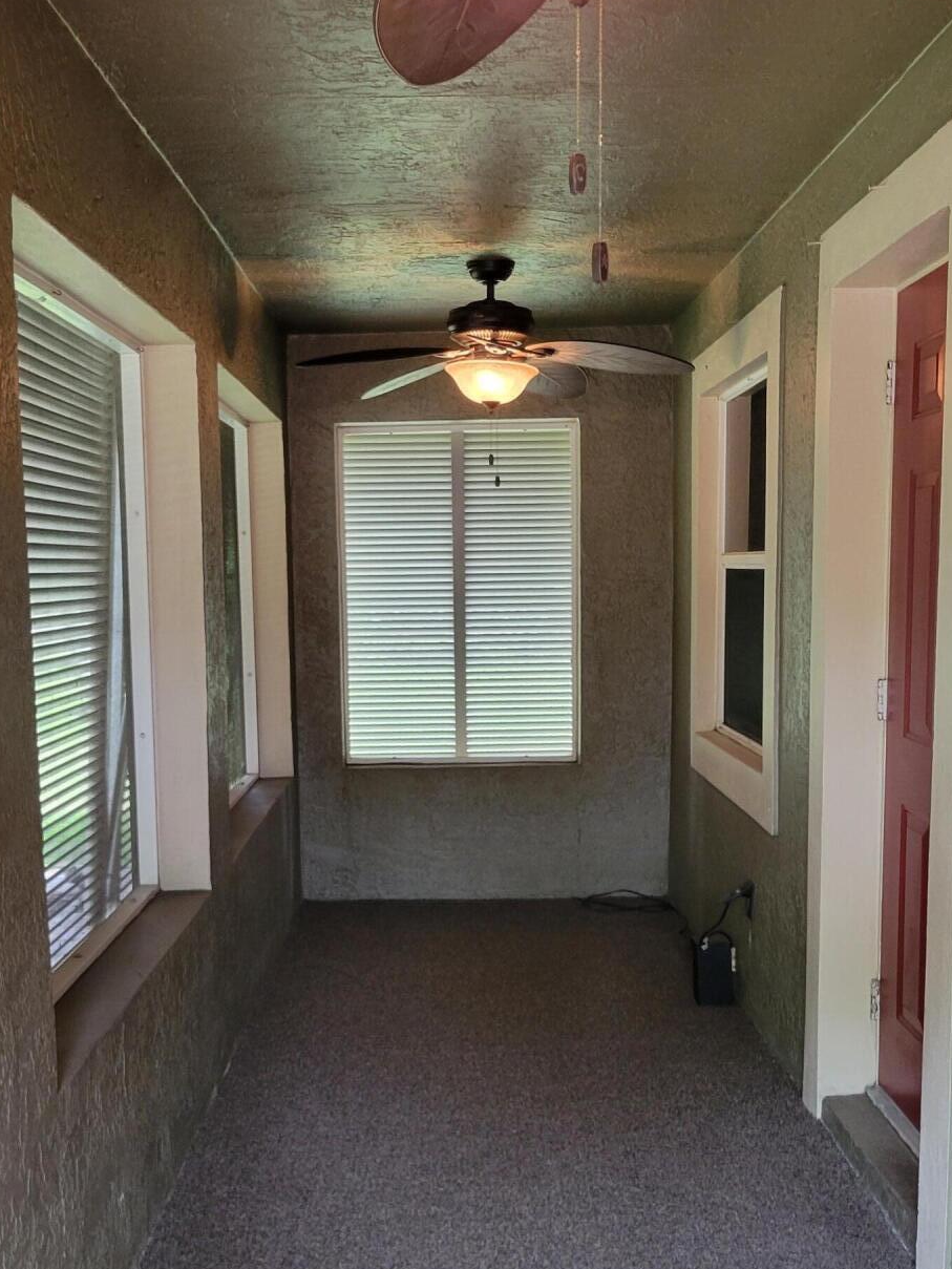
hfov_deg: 33.6
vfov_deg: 43.6
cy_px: 773
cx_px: 491
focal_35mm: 43
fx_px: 1576
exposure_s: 1/40
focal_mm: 5.4
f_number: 1.8
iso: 200
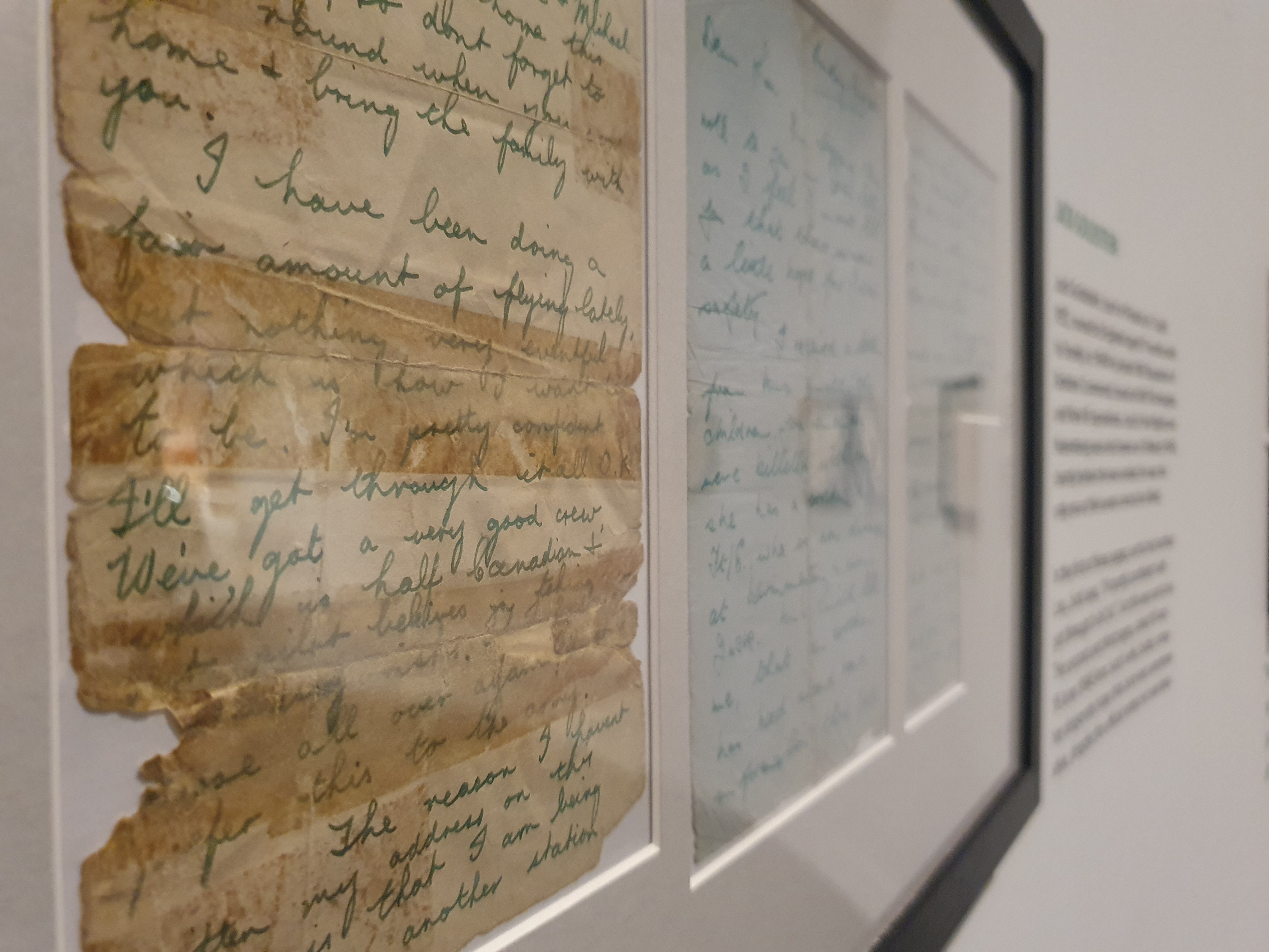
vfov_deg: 53.1
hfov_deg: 67.3
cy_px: 476
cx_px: 634
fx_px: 953
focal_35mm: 26
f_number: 1.5
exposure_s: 1/33
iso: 500
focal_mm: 4.32
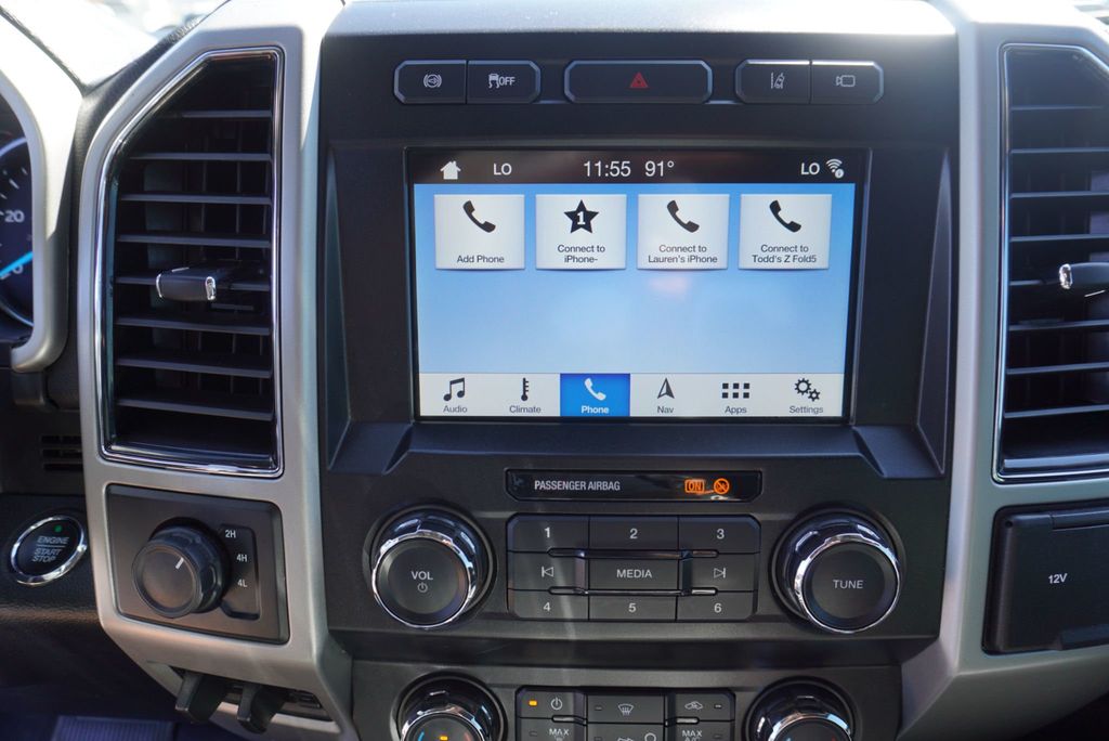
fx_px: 740
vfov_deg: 53.2
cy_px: 370
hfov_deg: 73.7
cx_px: 554
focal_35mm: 24
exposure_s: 1/80
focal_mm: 16
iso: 100
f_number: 4.5
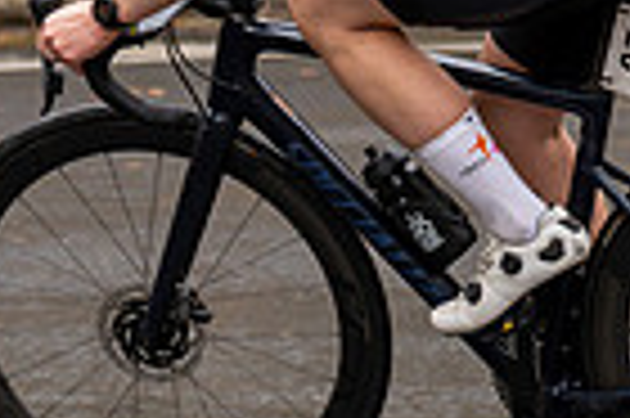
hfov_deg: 7.1
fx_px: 5087
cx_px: 158
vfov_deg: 4.7
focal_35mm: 291
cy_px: -303
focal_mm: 70
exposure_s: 1/800
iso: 640
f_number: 2.8
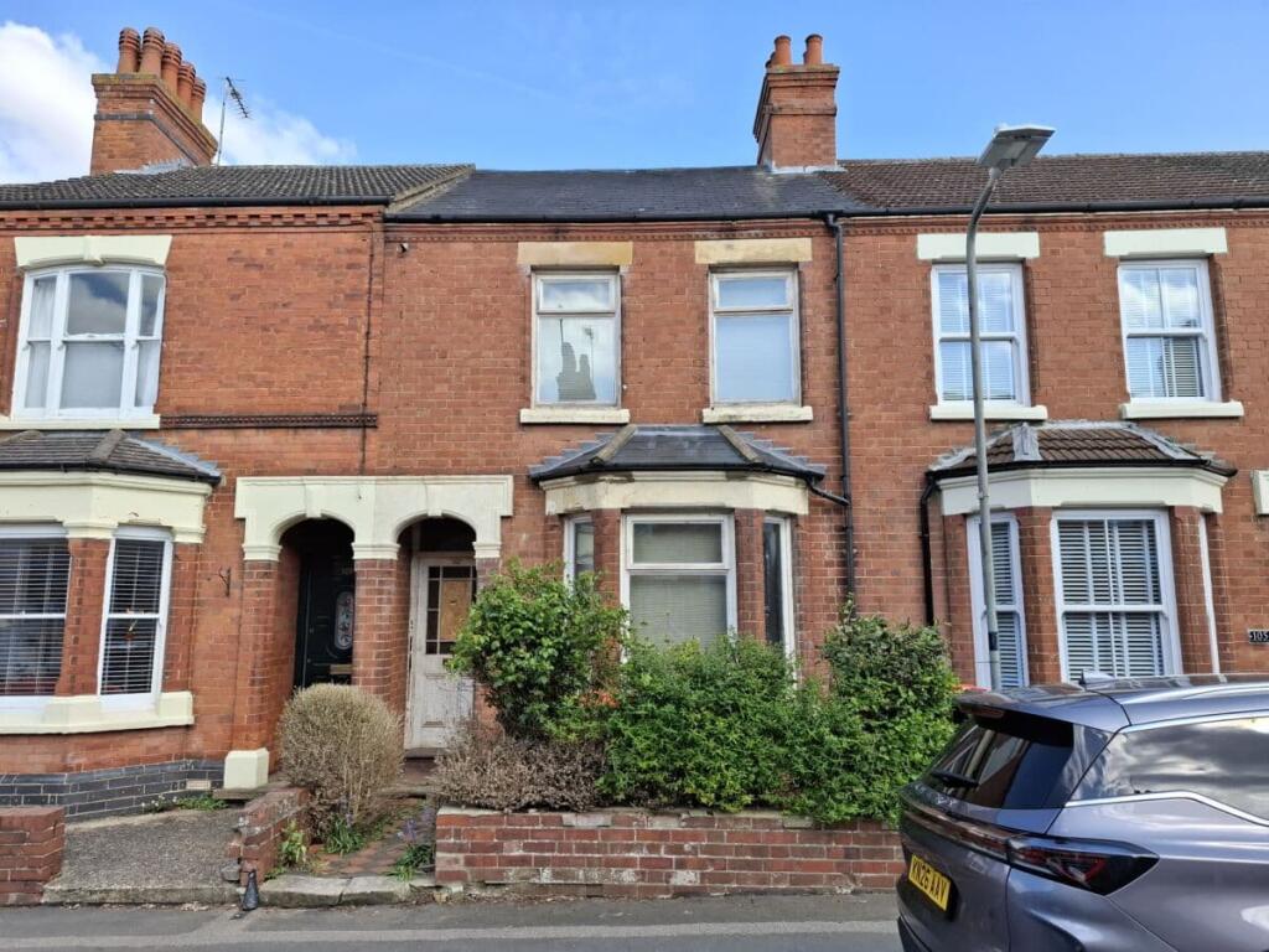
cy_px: 476
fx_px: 843
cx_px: 634
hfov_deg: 73.9
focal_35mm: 23
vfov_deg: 58.9
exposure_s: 1/933
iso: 50
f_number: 1.8
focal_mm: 5.54
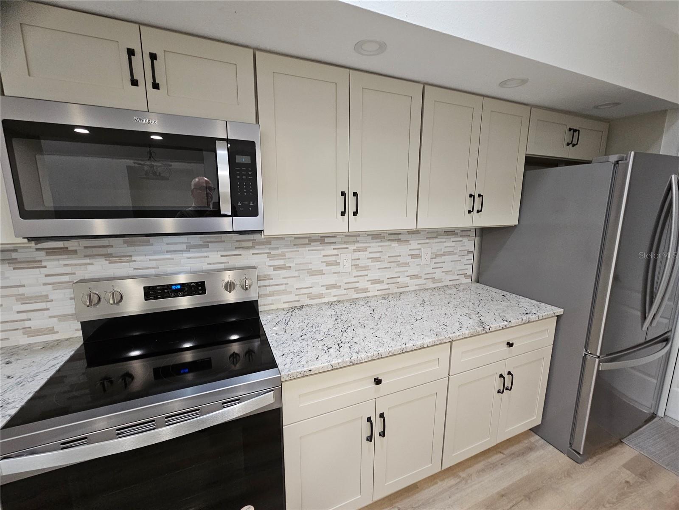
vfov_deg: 89.9
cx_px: 340
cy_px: 255
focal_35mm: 13
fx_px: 255
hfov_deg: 106.2
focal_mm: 2.2
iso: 250
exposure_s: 1/60
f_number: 2.2
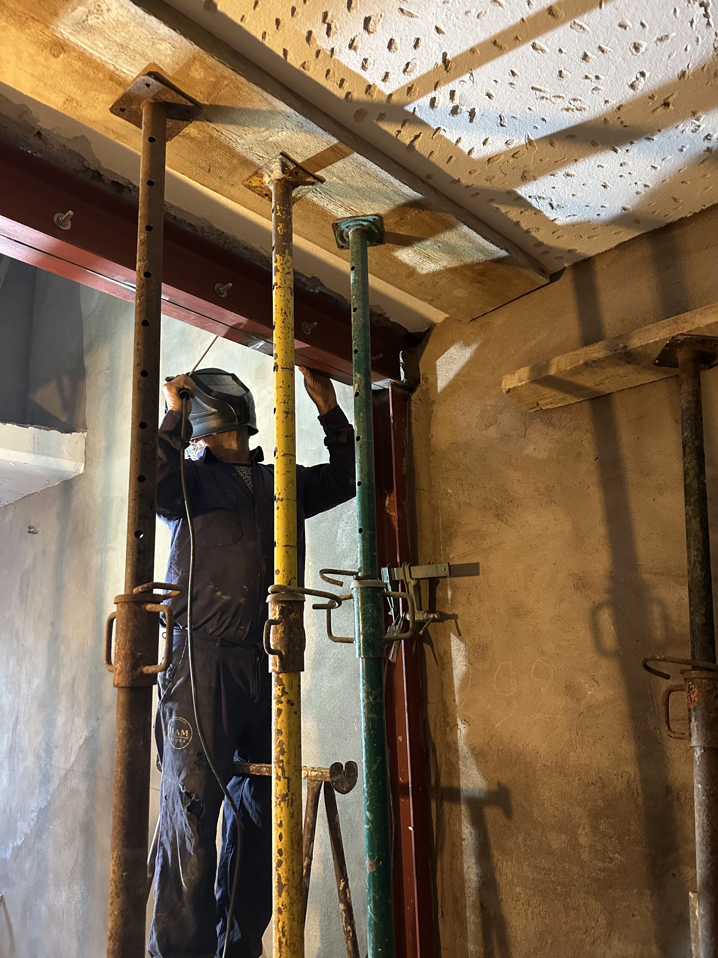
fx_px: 664
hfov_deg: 56.8
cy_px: 479
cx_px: 359
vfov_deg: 71.6
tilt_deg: +13.9
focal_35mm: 24
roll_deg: +0.9
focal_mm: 6.86
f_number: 1.78
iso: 640
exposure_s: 1/33
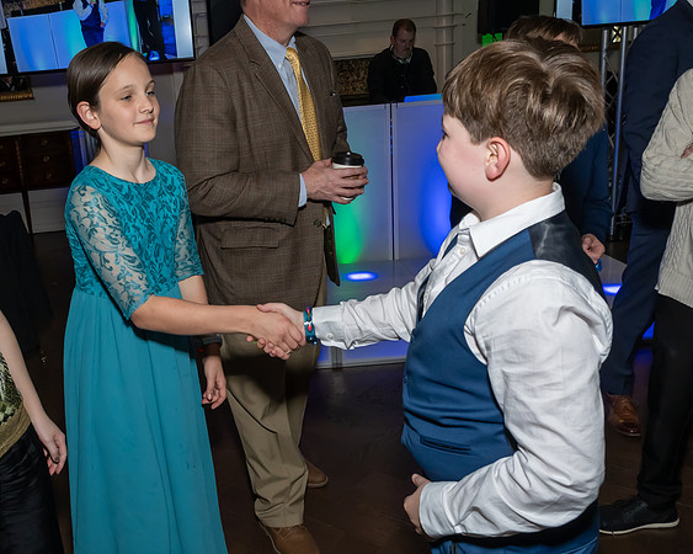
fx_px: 681
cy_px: 258
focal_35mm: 33
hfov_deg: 52.7
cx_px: 223
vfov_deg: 44.2
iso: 1000
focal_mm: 17
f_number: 8
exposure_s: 1/250
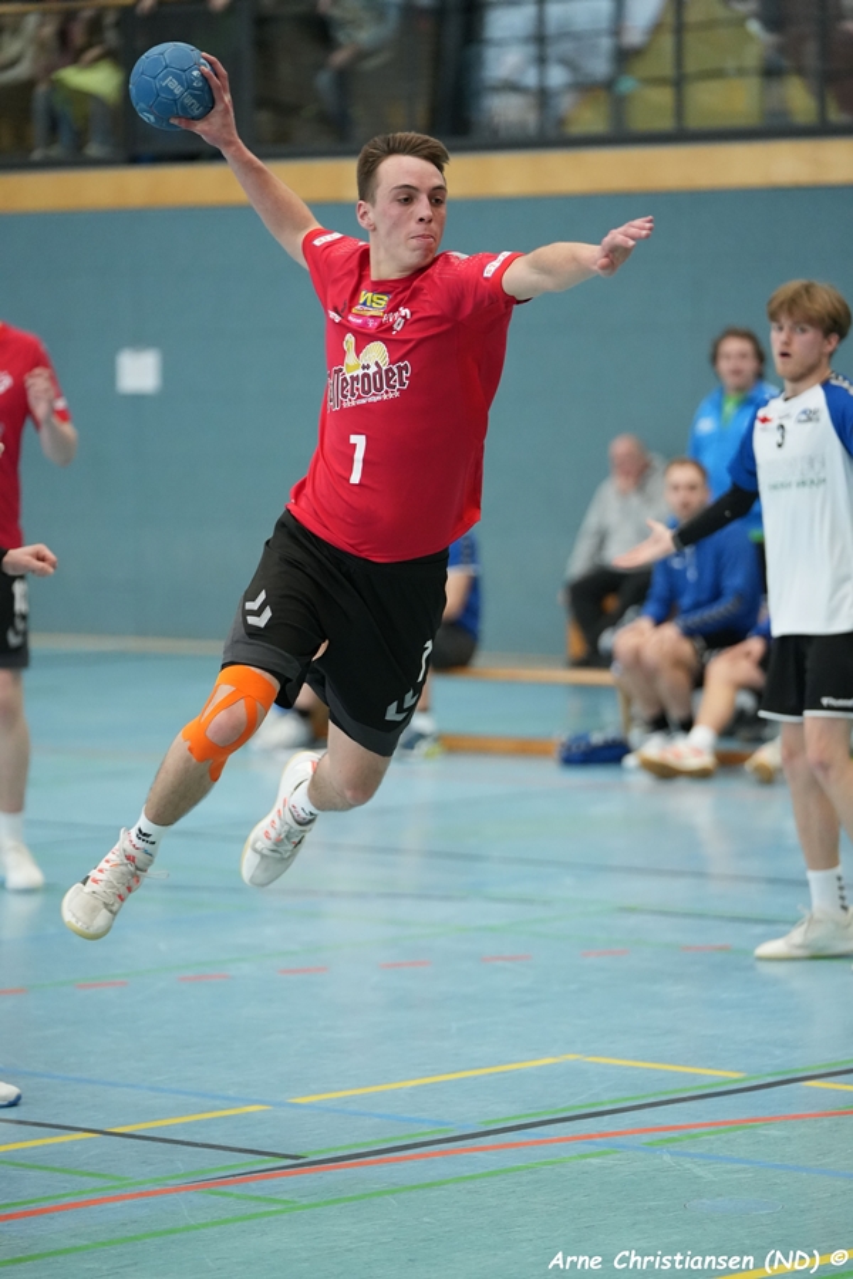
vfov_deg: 14.0
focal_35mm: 147
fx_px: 5224
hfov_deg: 9.3
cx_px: 426
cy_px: 640
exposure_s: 1/1250
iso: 5000
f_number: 2.8
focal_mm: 147
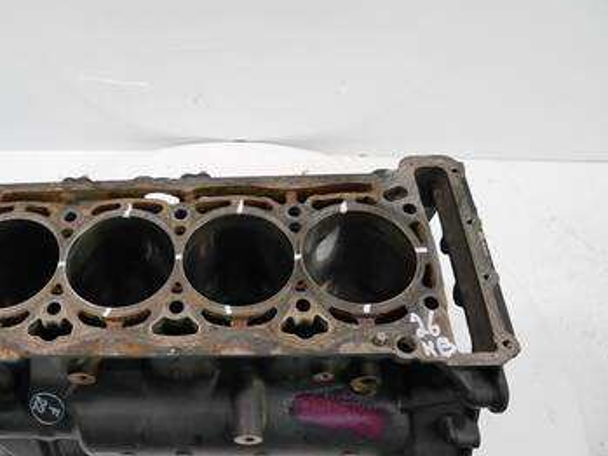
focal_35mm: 33
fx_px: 580
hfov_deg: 54.1
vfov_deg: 43.0
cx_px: 195
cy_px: 240
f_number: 3.5
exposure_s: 1/60
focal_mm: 12
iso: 640
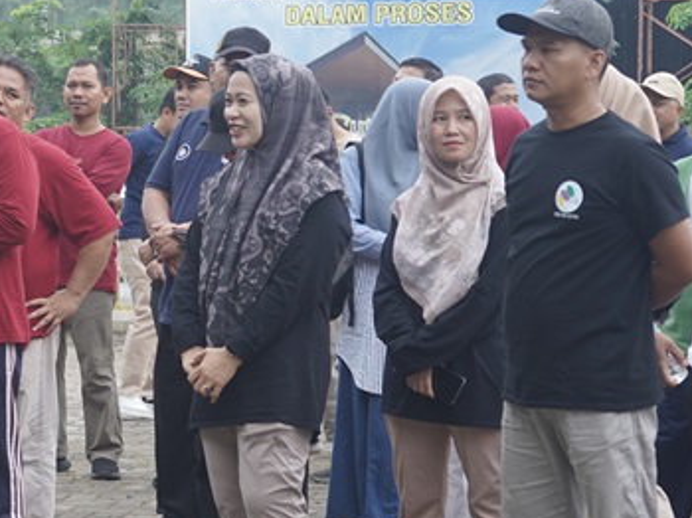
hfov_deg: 9.6
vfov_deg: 7.5
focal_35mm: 198
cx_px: -427
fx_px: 3955
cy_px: 198
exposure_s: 1/80
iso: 160
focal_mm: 60
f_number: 6.3
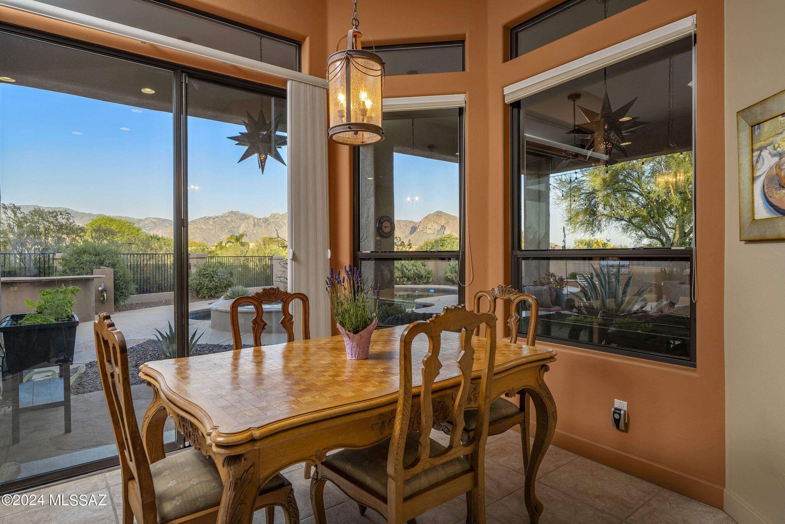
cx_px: 392
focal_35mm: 19
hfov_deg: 86.9
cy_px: 262
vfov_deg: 64.6
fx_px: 414
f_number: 6.3
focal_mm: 19
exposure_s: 1/80
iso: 200
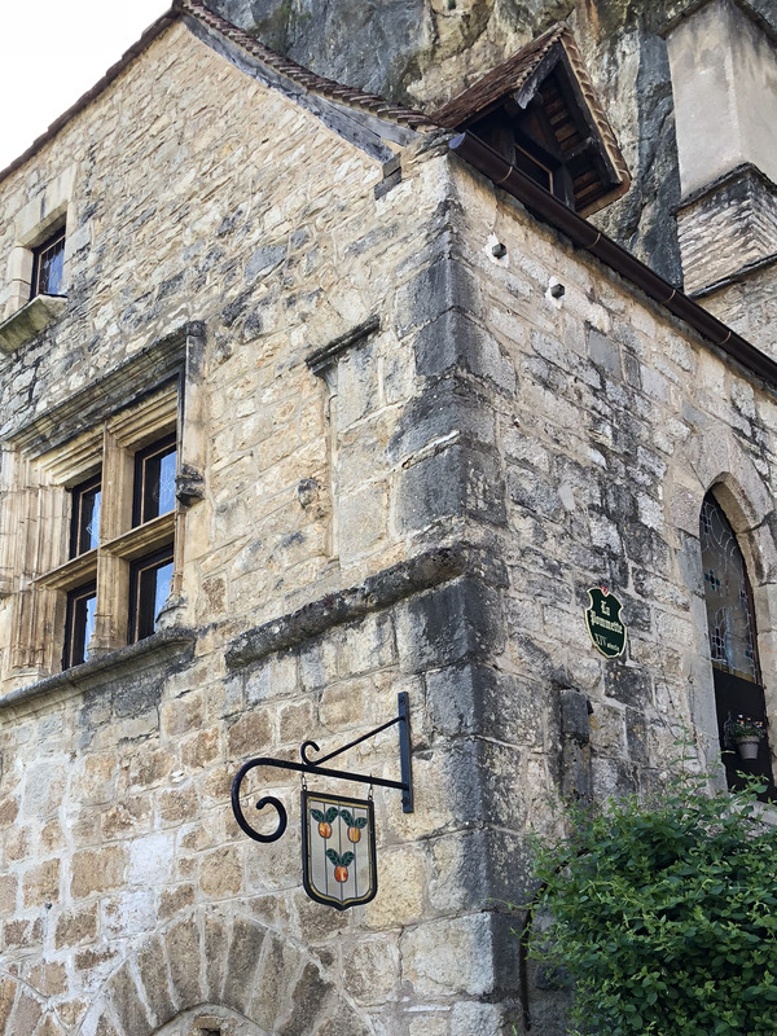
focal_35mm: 42
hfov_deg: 34.3
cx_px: 335
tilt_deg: +18.8
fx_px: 1257
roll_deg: +0.7
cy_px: 710
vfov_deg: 44.0
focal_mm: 4
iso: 20
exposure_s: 1/216
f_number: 1.8
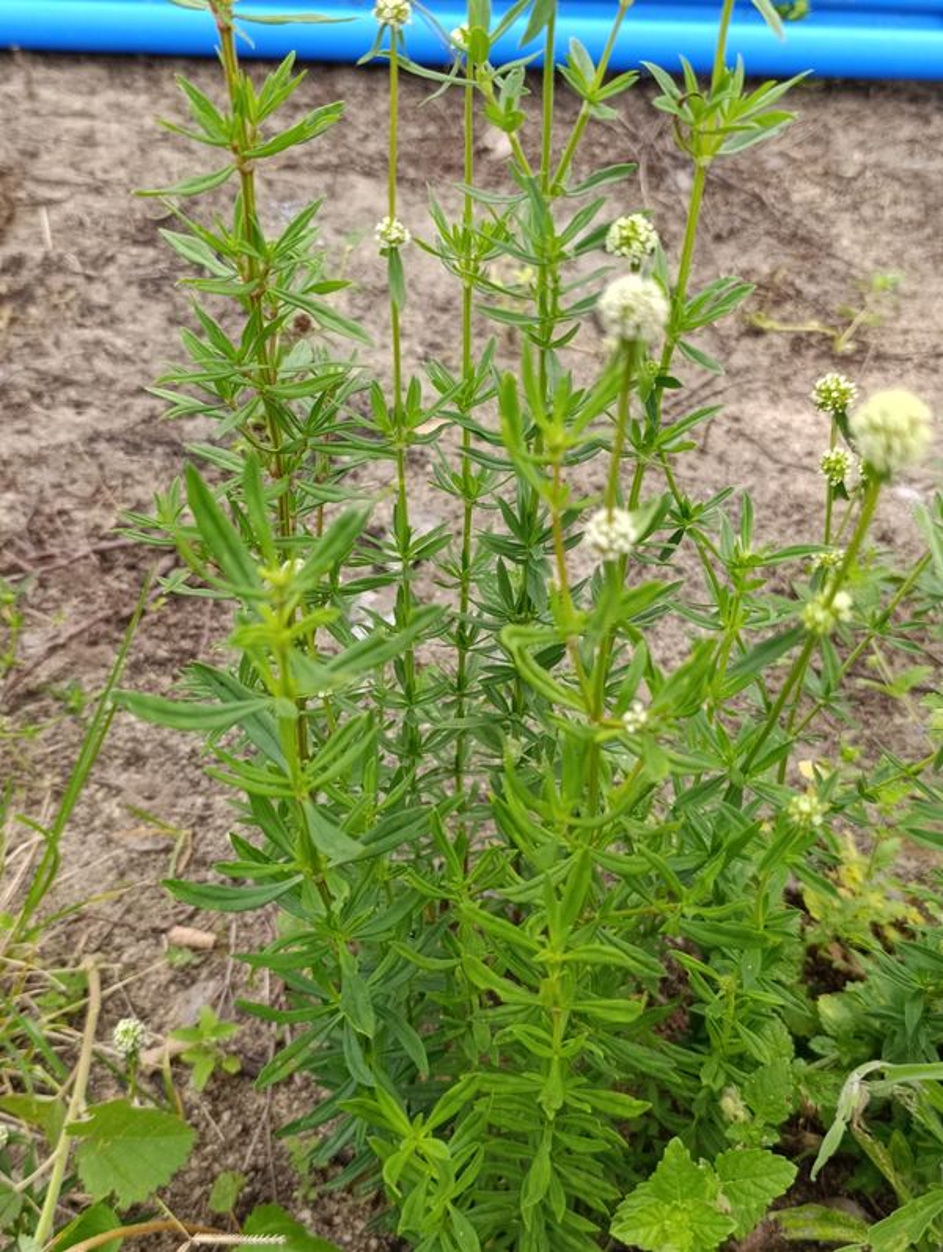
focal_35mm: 35
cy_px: 626
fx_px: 1268
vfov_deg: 52.6
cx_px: 472
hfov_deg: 40.8
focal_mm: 6.14
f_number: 1.6
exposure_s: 1/195
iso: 50
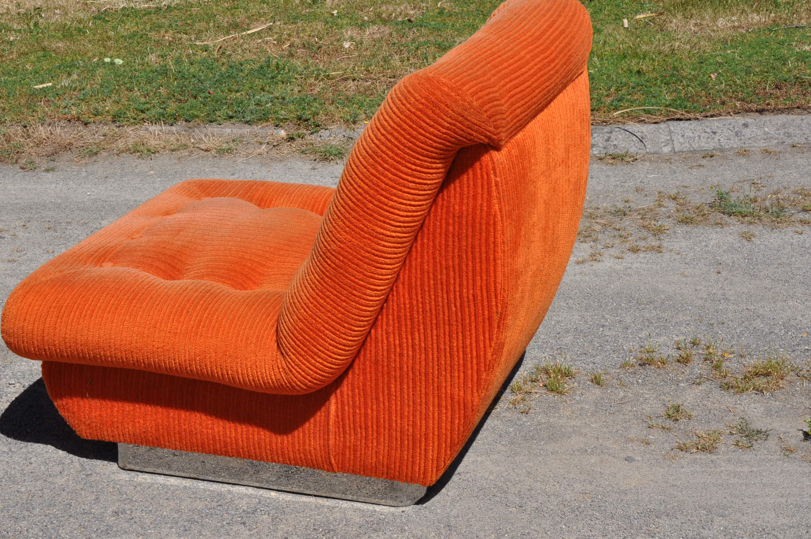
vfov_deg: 18.9
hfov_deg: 28.1
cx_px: 406
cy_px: 270
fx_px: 1620
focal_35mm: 72
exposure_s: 1/250
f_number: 16
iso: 250
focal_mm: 48
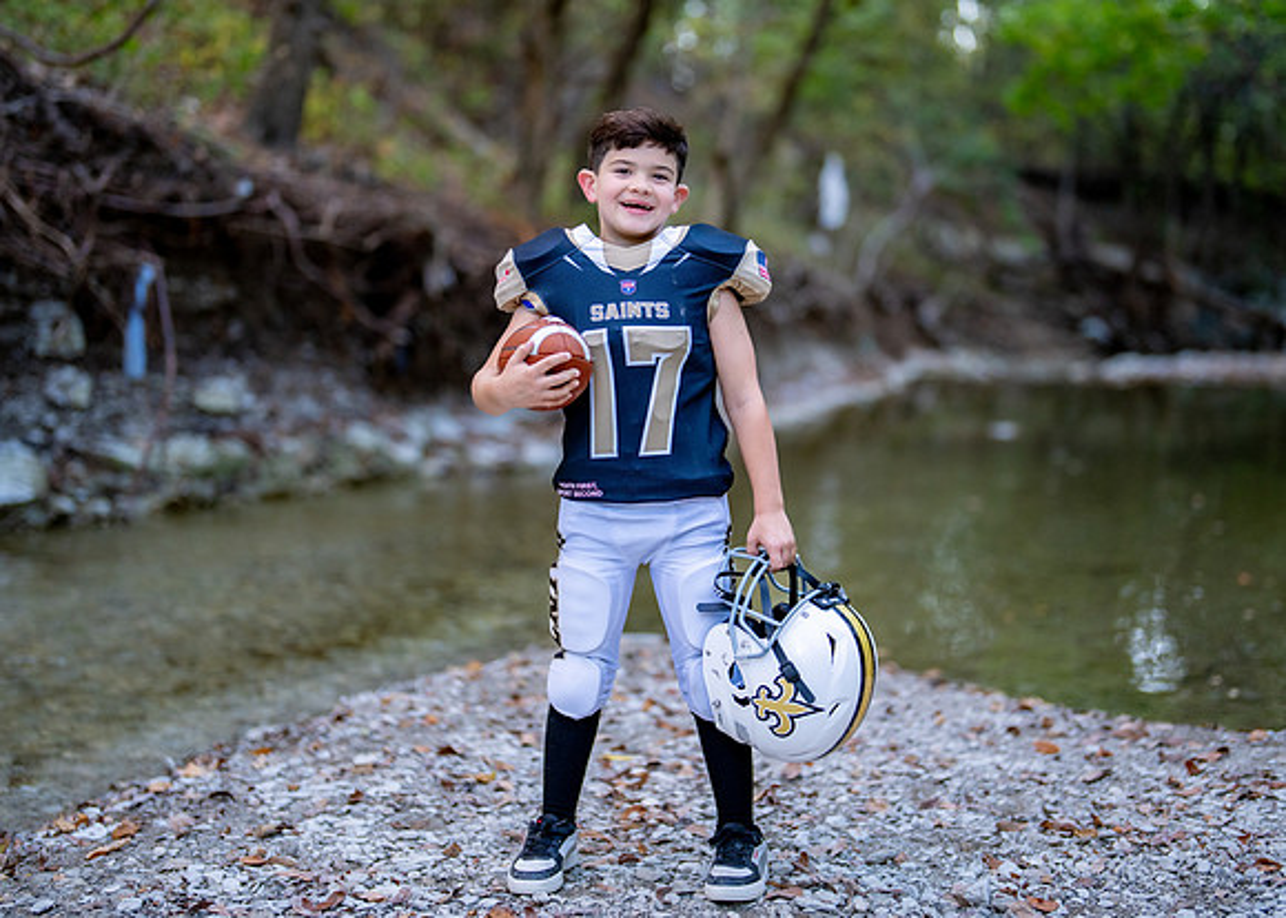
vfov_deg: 23.4
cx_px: 656
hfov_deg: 32.3
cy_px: 410
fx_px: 2217
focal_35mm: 61
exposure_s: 1/500
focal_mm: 50
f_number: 1.2
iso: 500
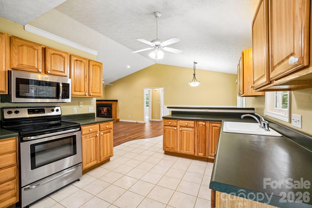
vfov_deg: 77.3
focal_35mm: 15
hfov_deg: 100.4
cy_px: 104
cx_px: 156
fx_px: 130
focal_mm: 10
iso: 400
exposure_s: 1/8
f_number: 8
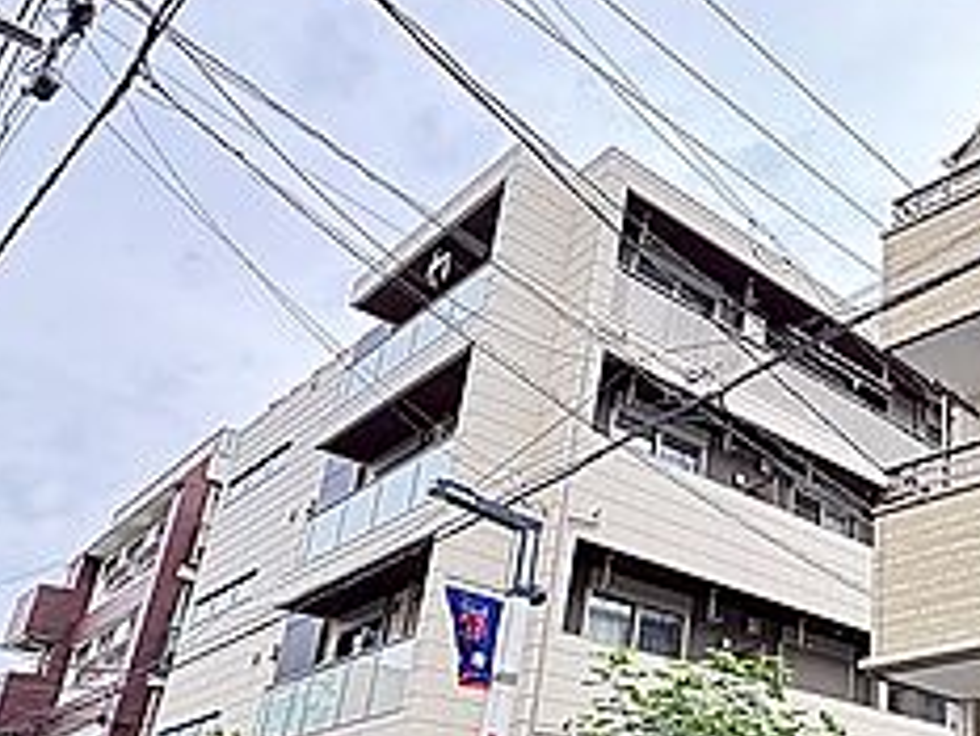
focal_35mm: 36
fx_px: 1020
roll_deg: +0.5
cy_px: 551
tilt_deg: +21.6
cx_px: 959
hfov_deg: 44.4
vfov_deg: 38.7
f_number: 2.2
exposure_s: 1/148
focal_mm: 2.22
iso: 64
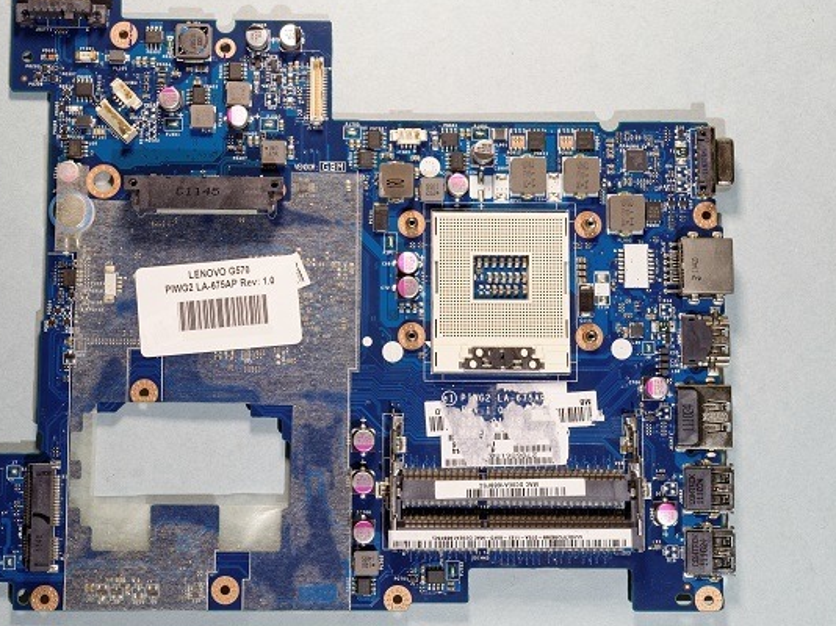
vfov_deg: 24.9
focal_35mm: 59
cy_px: 294
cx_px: 363
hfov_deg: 32.8
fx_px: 1416
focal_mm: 29
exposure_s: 1/4
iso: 100
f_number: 8
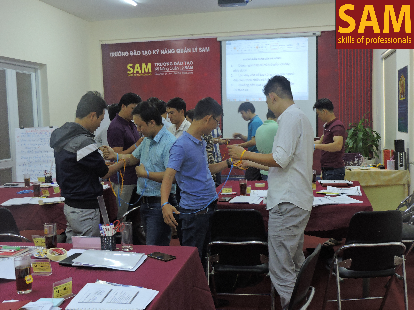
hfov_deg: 46.8
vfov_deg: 36.0
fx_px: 478
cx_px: 207
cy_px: 155
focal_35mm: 40
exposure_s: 1/30
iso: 400
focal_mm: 7.1
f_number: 3.3
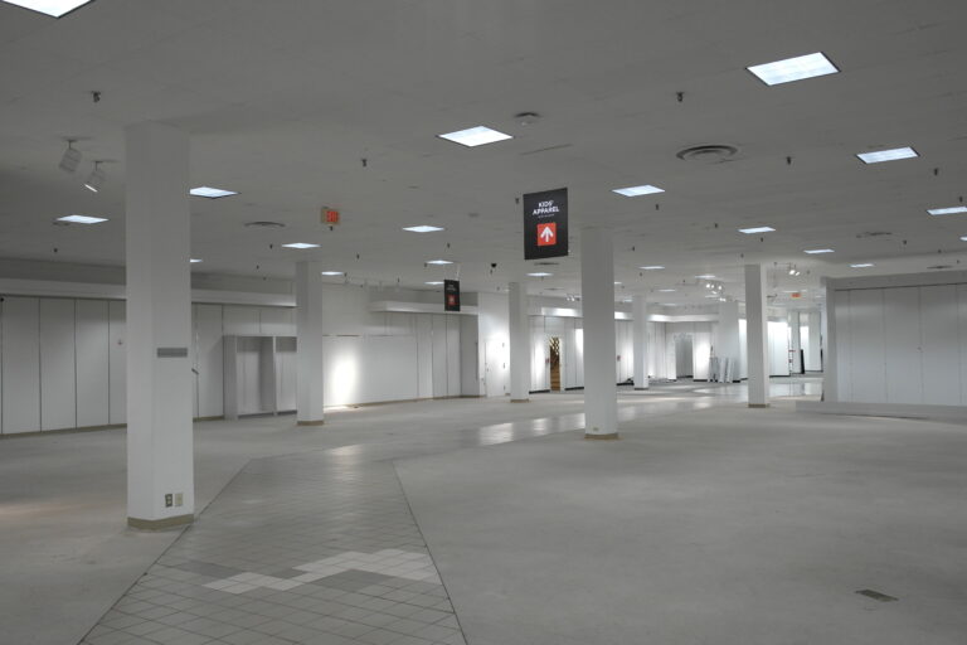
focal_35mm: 30
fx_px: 806
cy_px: 322
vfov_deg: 43.6
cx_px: 484
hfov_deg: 61.9
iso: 400
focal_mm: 20
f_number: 3.5
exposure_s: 1/40
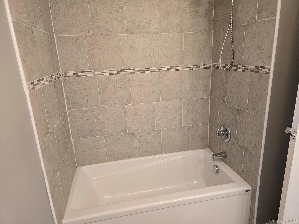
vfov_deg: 58.9
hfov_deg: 73.9
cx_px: 150
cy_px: 112
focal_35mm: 23
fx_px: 199
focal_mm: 6.3
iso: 320
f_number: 1.7
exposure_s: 1/120
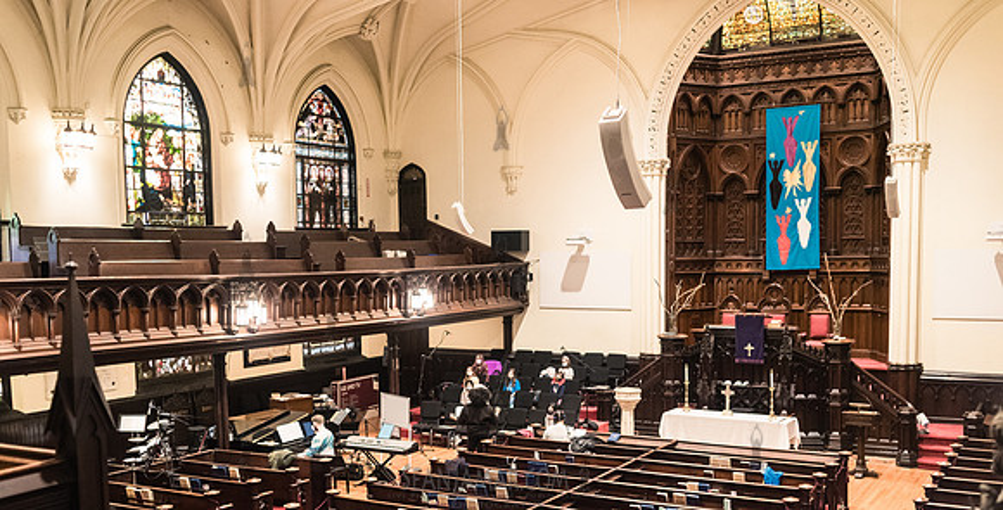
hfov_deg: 54.0
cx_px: 500
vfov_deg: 28.9
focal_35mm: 38
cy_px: 333
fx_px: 984
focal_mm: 35
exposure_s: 1/125
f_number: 3.5
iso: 4000
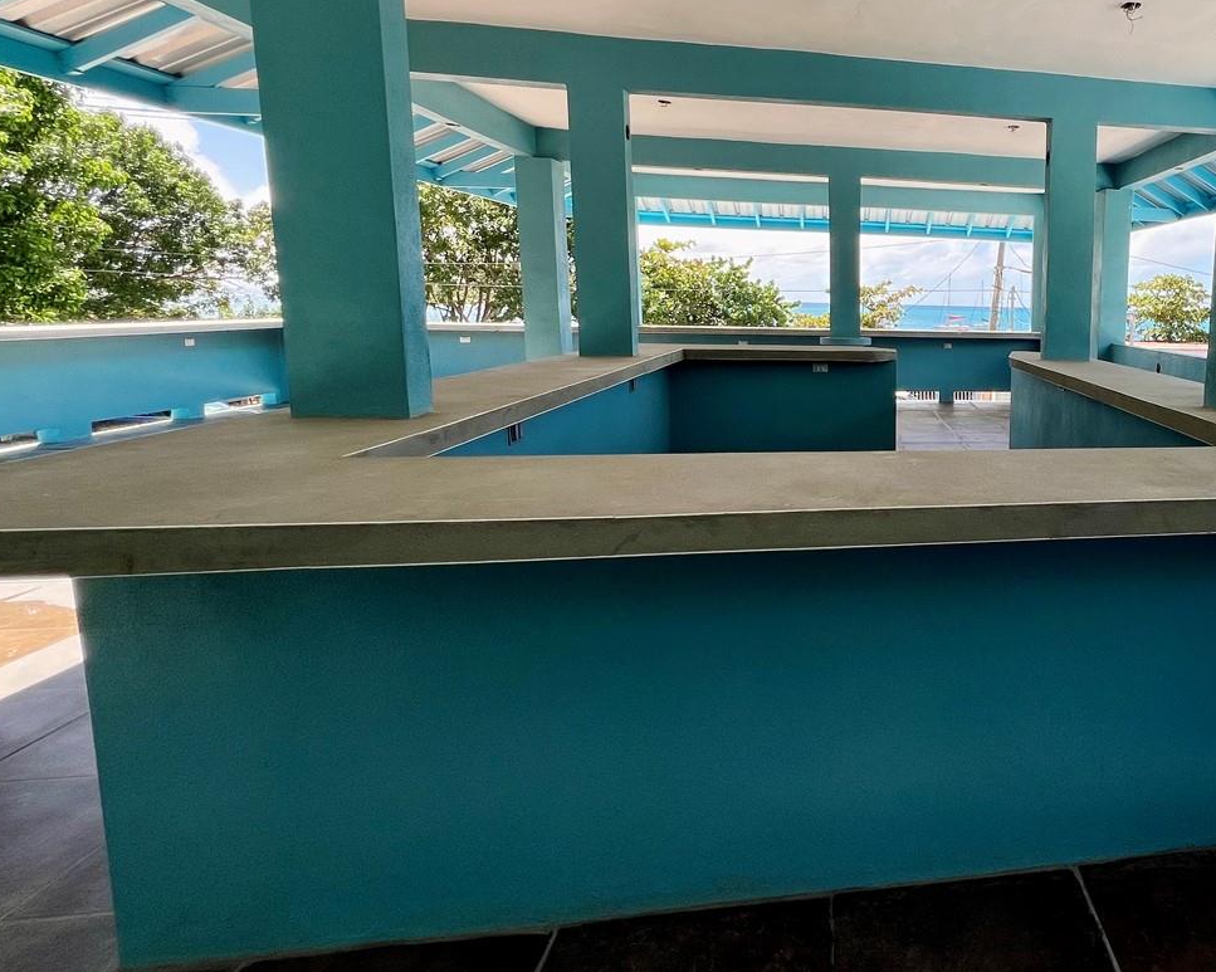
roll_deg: -1.4
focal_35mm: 21
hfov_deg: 69.2
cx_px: 993
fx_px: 756
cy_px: 424
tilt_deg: -8.7
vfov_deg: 65.3
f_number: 1.8
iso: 32
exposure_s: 1/595
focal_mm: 1.57
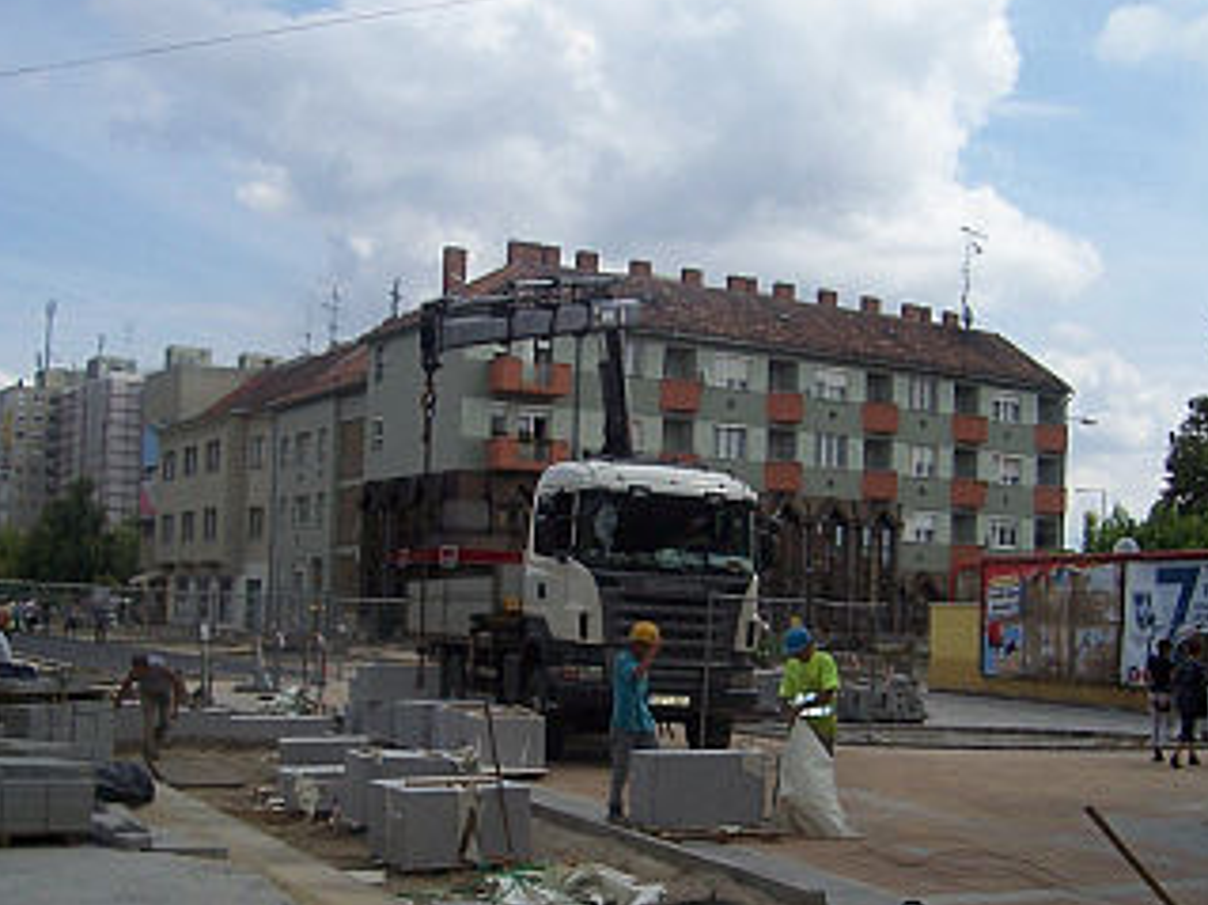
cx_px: 659
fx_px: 1674
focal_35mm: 48
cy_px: 579
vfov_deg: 30.1
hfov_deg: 39.6
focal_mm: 5.6
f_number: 5.6
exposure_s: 1/750
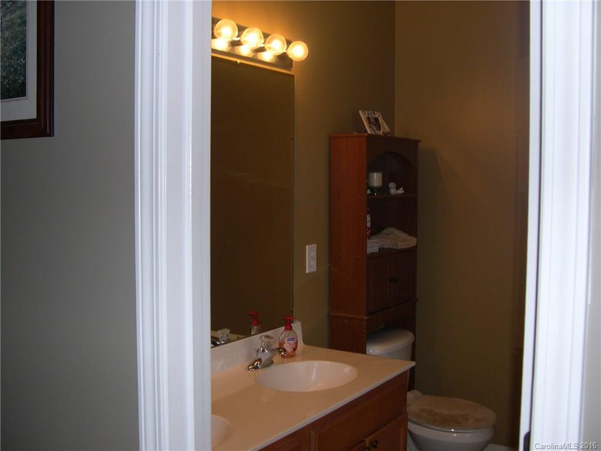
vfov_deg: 37.7
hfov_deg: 49.0
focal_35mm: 38
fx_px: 660
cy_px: 226
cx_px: 300
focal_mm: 8
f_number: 2.8
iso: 100
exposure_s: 1/60
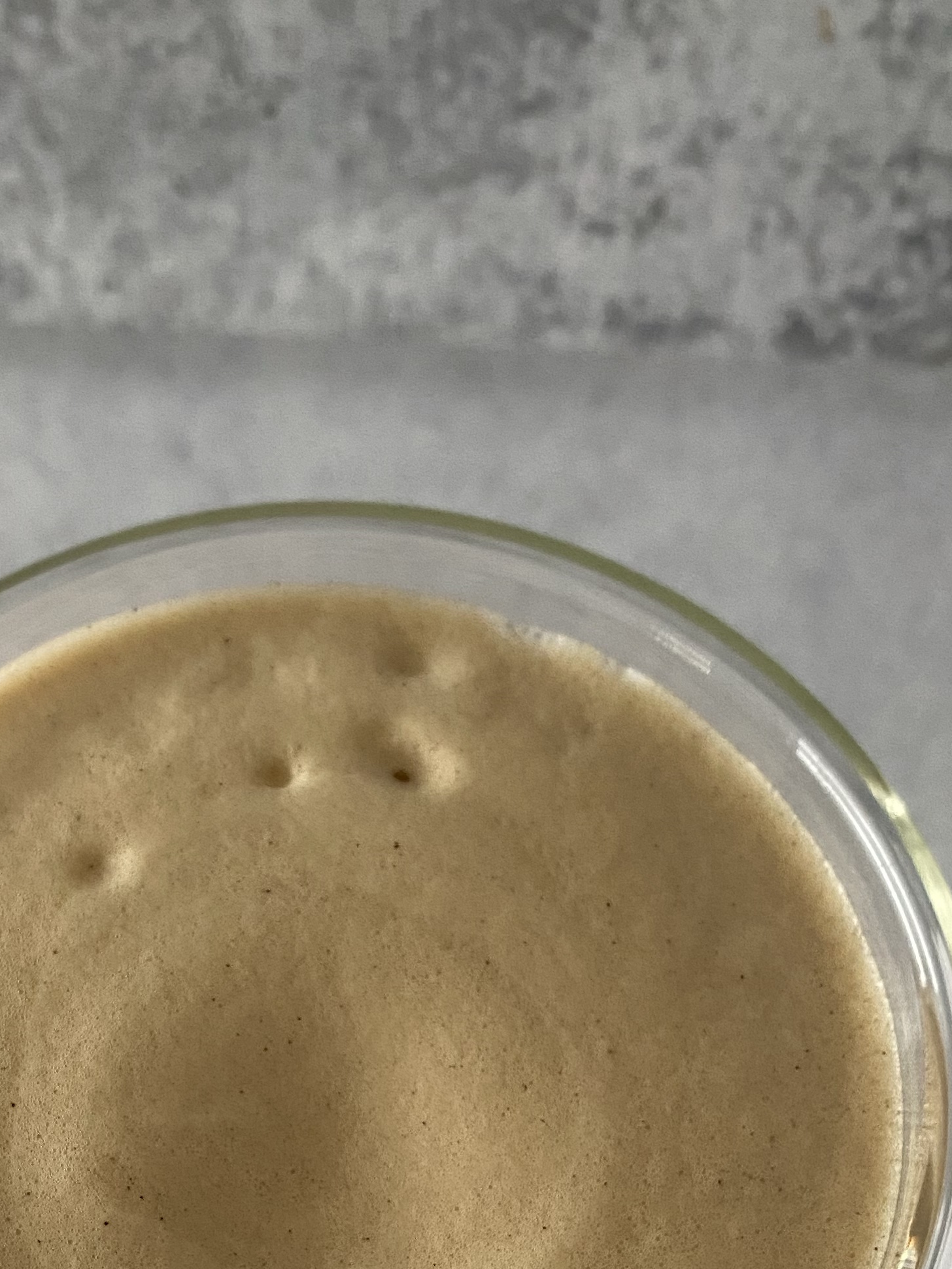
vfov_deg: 33.0
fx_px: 1980
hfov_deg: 26.7
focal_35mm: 54
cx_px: 236
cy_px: 1230
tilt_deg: -68.1
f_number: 1.8
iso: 200
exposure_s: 1/60
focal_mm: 4.25
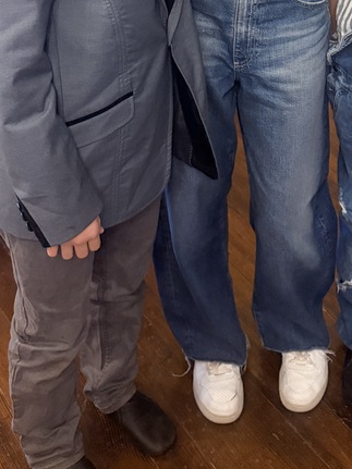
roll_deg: +0.3
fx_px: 773
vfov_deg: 30.5
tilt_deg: -19.7
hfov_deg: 25.3
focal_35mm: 57
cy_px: -37
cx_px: 270
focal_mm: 6.76
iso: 640
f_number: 1.78
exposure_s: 1/60
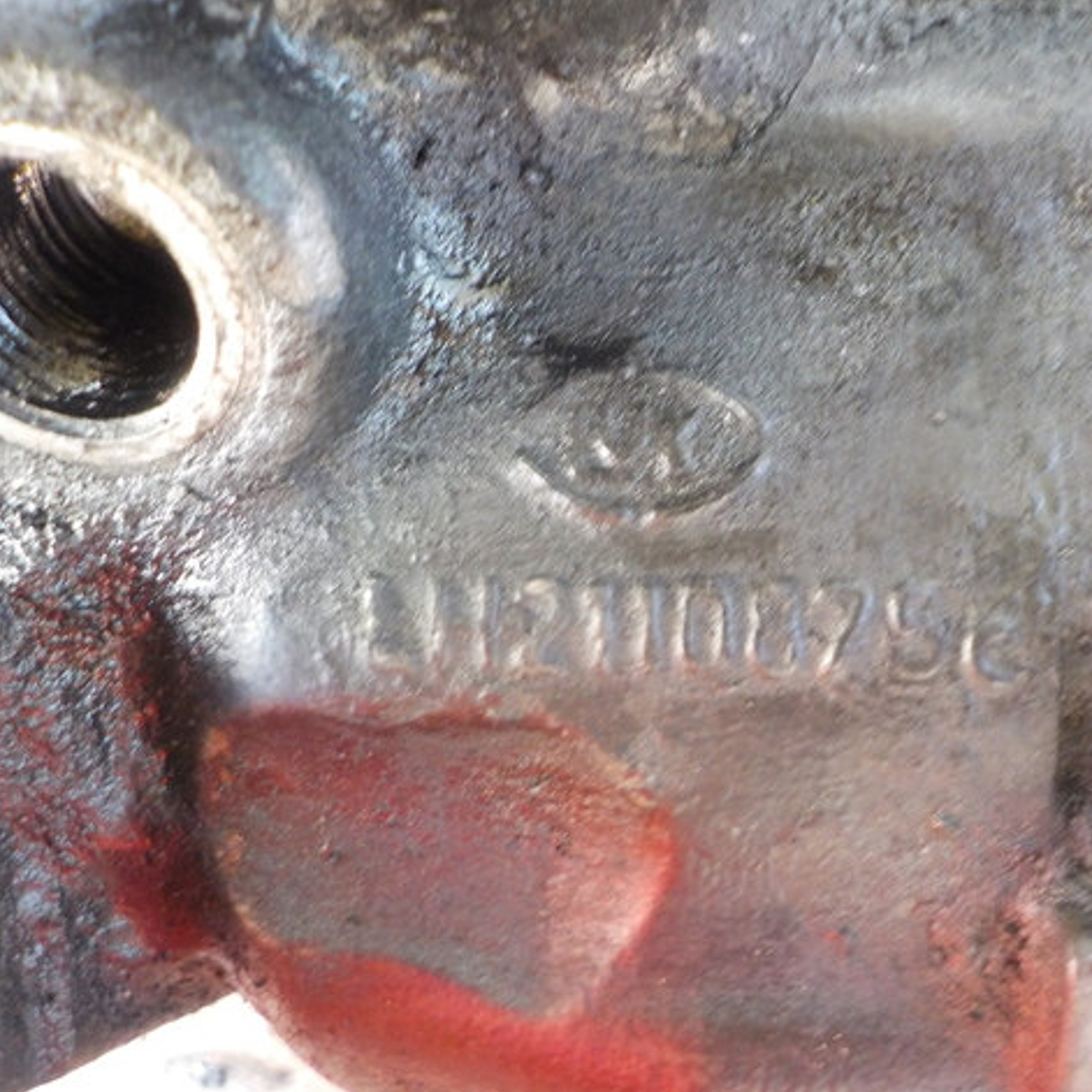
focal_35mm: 36
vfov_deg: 46.0
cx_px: 684
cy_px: 549
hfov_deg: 45.6
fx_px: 1285
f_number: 3.3
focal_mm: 4.1
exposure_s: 1/15
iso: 400
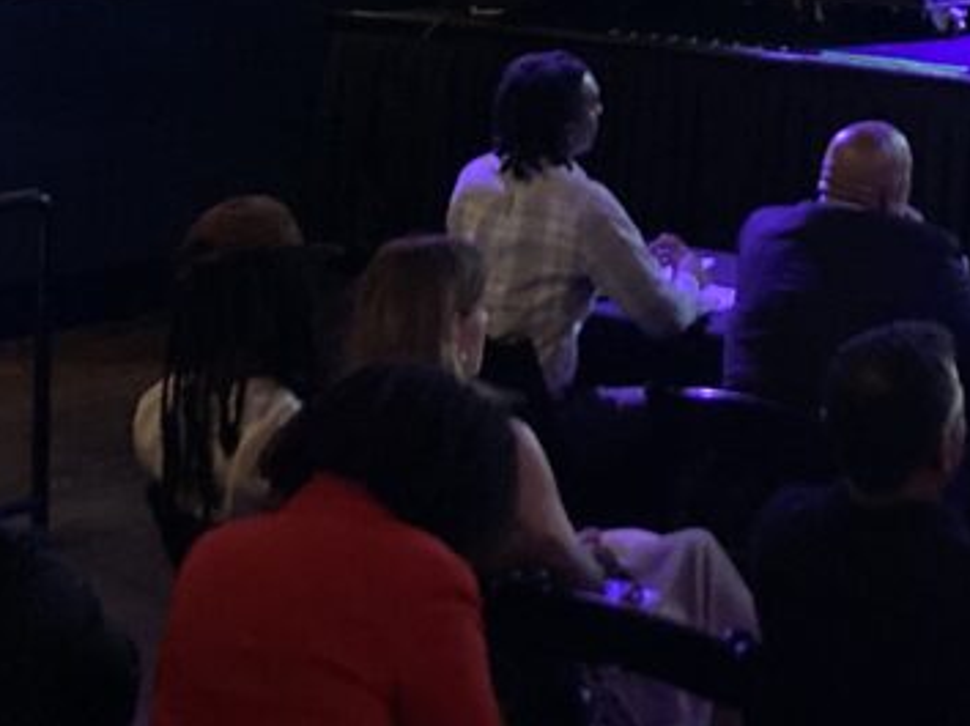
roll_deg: -0.4
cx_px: 784
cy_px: -493
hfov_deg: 20.4
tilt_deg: +4.2
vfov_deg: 14.1
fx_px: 2660
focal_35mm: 95
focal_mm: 3.99
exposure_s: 1/15
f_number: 1.8
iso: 800
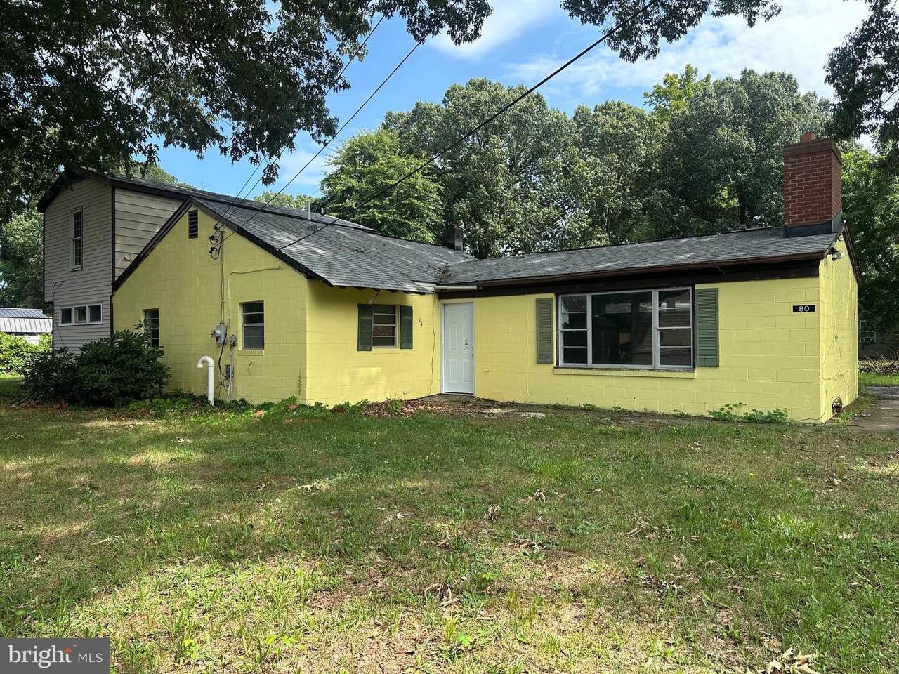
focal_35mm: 24
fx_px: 623
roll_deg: +0.4
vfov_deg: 56.8
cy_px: 337
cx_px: 450
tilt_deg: +1.3
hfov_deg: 71.6
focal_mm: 6.86
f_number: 1.78
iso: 80
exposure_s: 1/1562
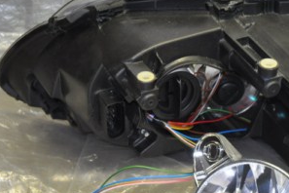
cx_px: 260
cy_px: 123
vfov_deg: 9.7
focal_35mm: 142
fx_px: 1140
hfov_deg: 14.3
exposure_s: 1/60
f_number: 4.2
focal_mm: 44
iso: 800
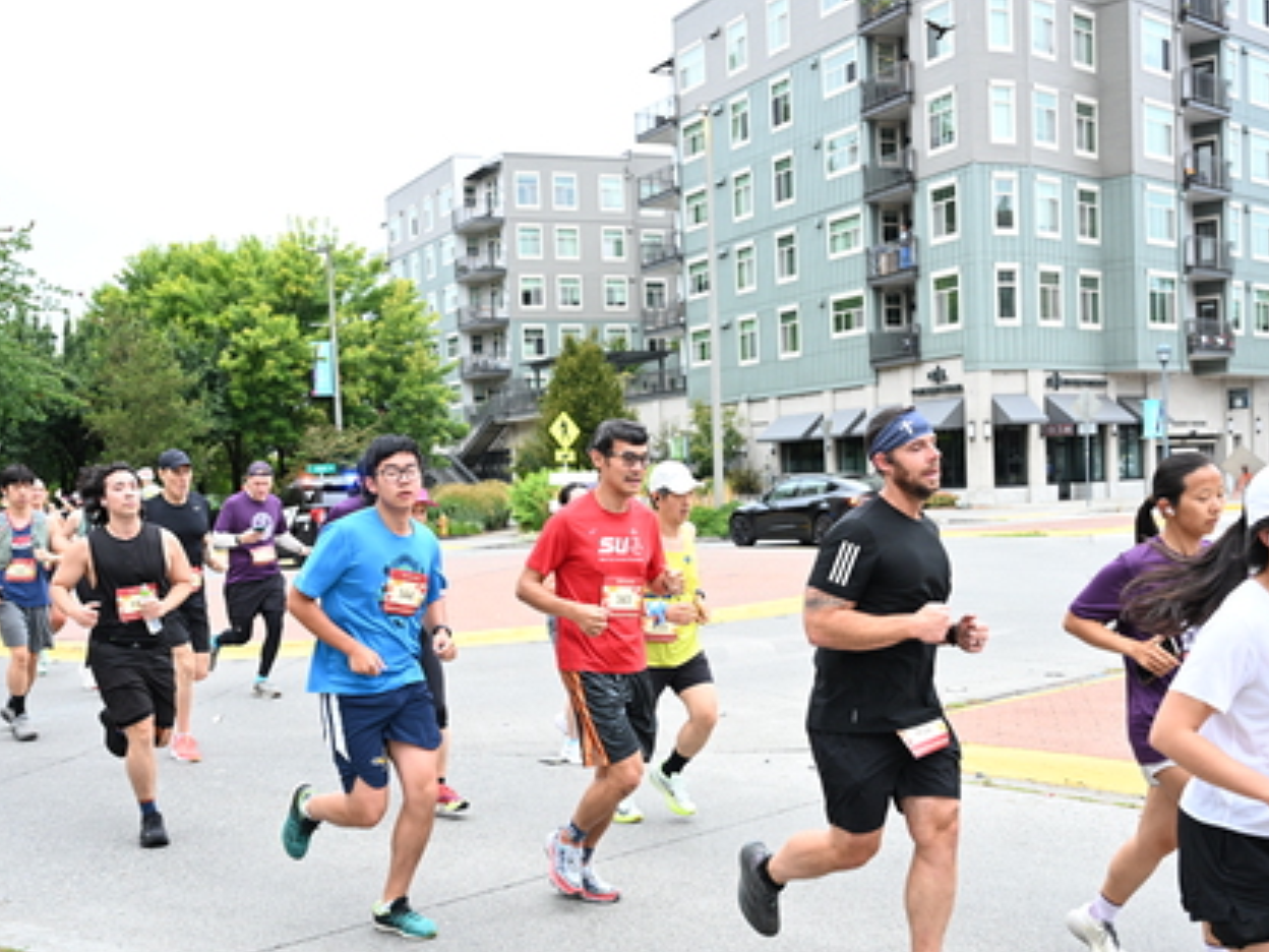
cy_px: 548
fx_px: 1540
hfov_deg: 44.7
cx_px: 564
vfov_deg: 34.3
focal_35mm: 42
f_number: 4
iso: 2000
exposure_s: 1/640
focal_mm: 33
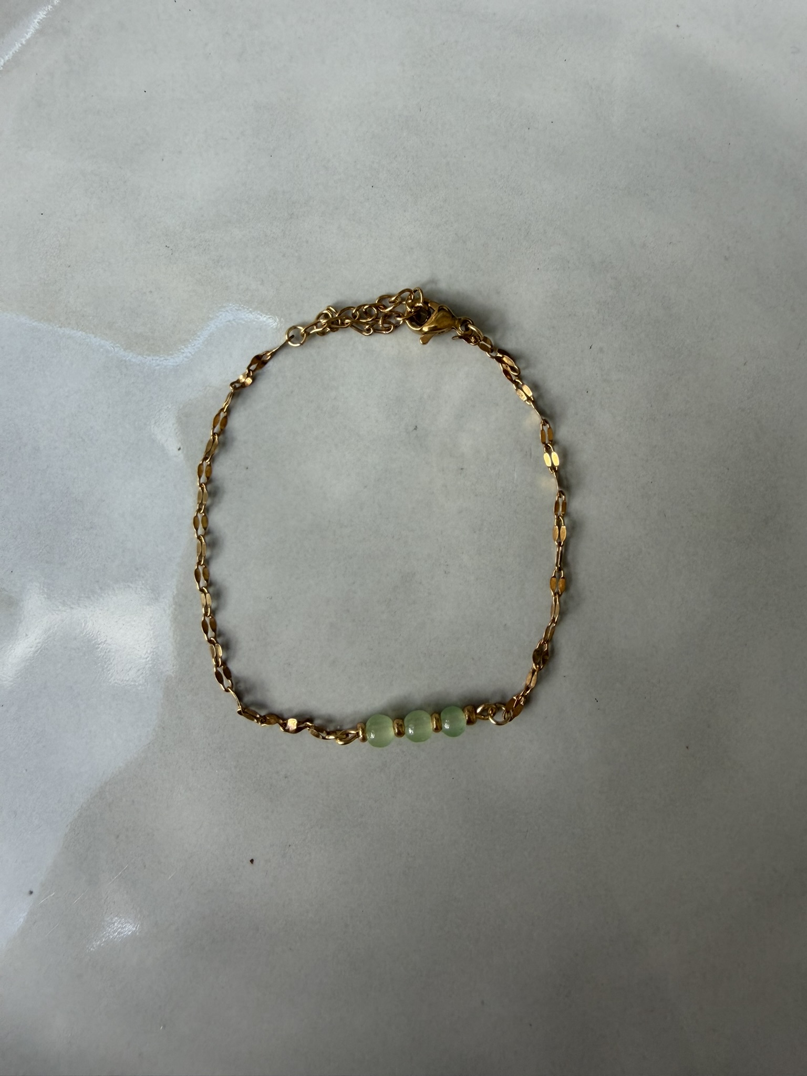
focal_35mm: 26
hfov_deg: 53.1
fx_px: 808
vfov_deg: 67.3
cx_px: 404
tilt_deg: -86.0
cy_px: 538
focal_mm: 2.22
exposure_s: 1/121
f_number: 2.2
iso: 64
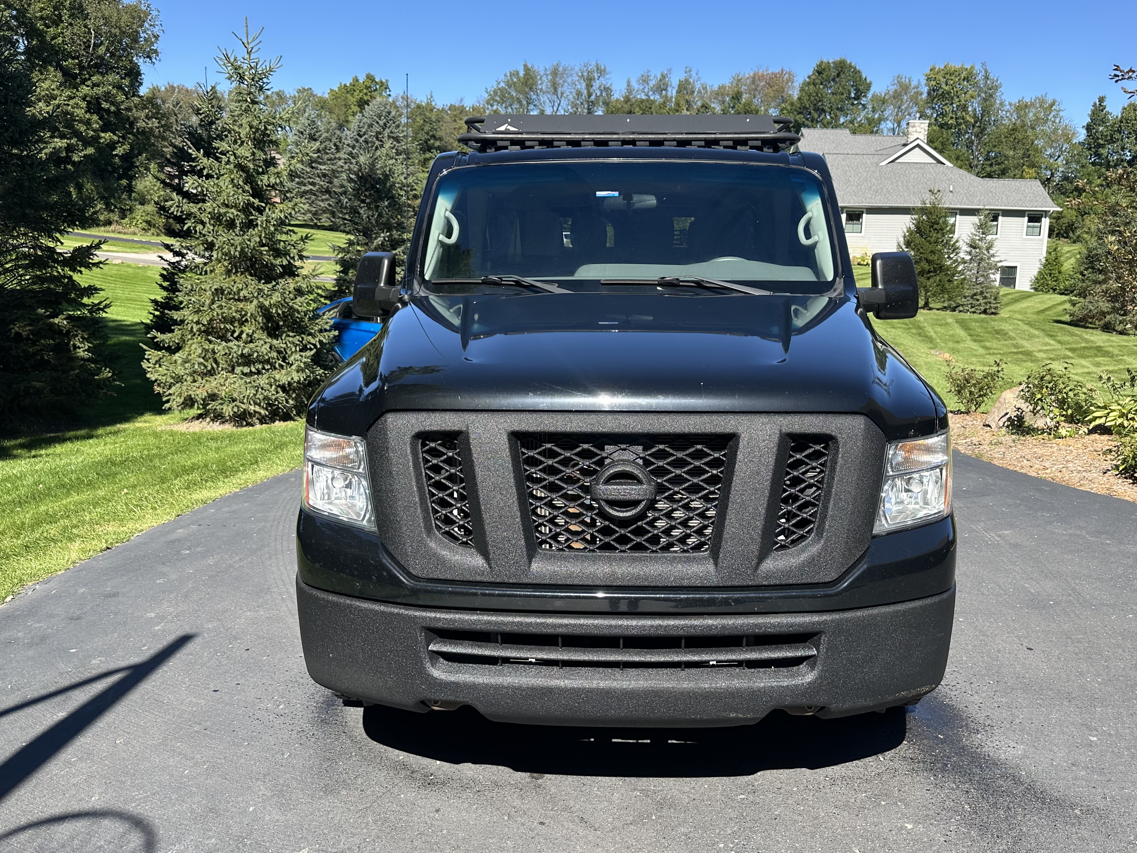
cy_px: 409
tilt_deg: -9.5
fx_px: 953
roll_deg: -1.6
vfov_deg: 48.2
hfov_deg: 61.6
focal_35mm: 29
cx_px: 615
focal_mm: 6.86
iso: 80
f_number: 1.78
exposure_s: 1/2203
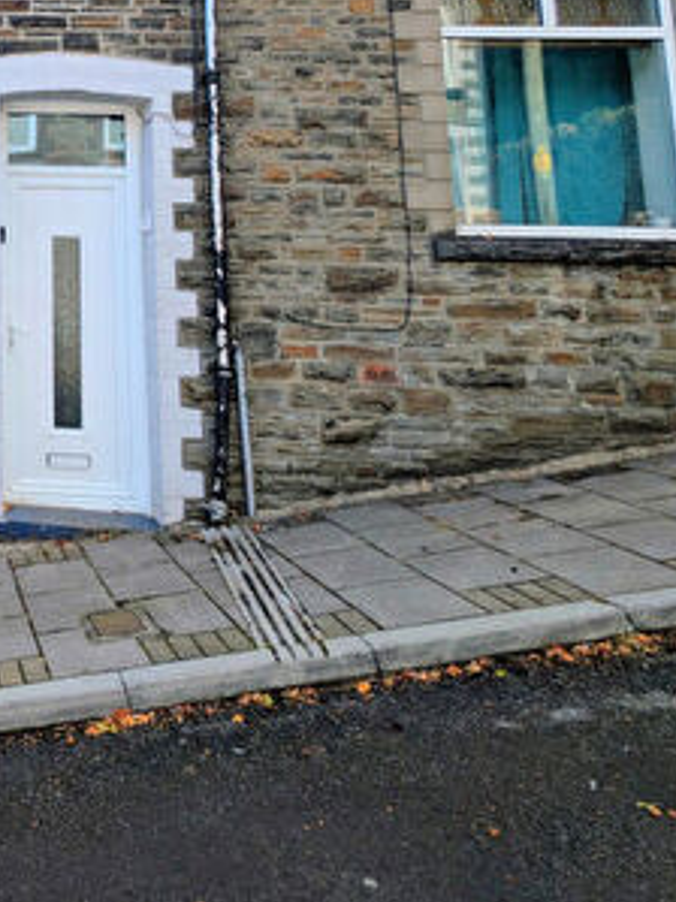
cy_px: 173
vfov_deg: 58.3
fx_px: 730
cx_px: -143
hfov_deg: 37.2
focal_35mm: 28
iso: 32
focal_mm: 2.23
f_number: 1.95
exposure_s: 1/3185
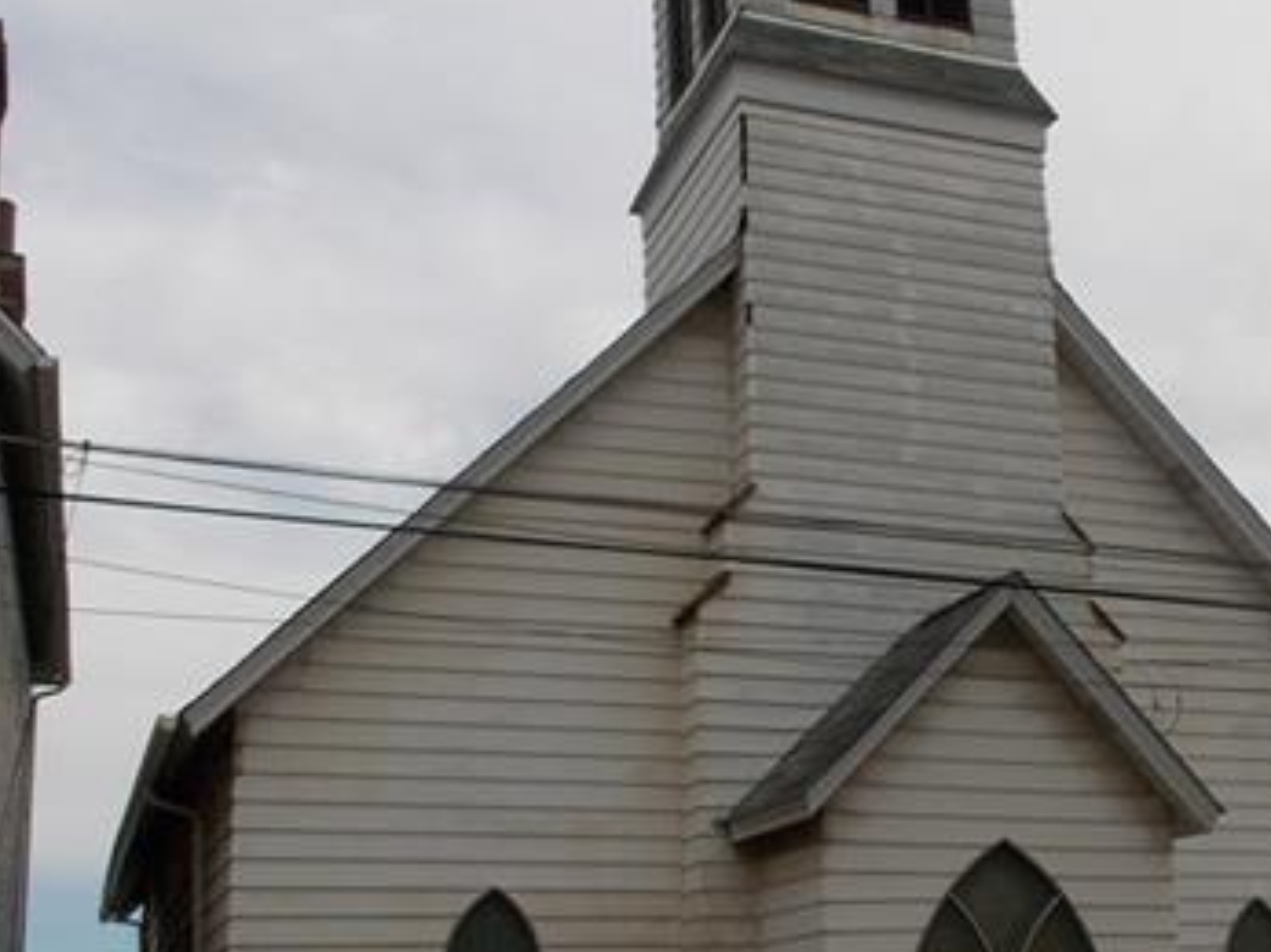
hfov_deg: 35.8
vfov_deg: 27.2
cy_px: 703
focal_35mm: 53
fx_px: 1945
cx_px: 857
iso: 80
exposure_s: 1/1250
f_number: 3.1
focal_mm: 4
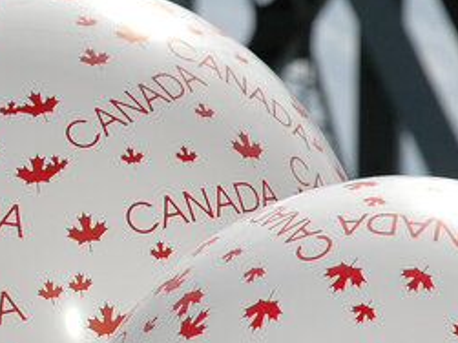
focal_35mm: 285
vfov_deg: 5.2
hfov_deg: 7.0
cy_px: 288
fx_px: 3769
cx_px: 151
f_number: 13
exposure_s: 1/500
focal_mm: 62
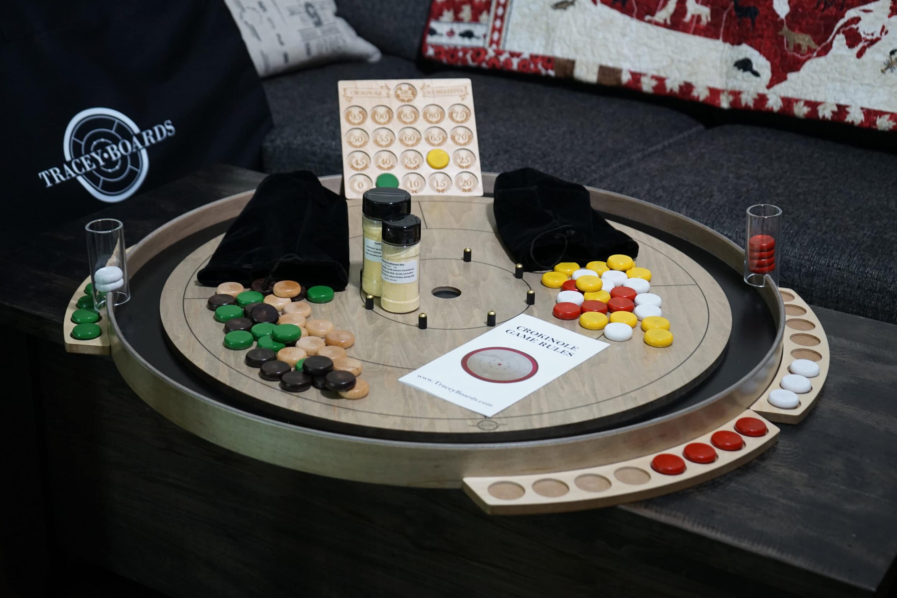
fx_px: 1321
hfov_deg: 37.5
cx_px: 447
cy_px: 296
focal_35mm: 53
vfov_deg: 25.5
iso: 1250
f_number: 5
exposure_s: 1/60
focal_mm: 52
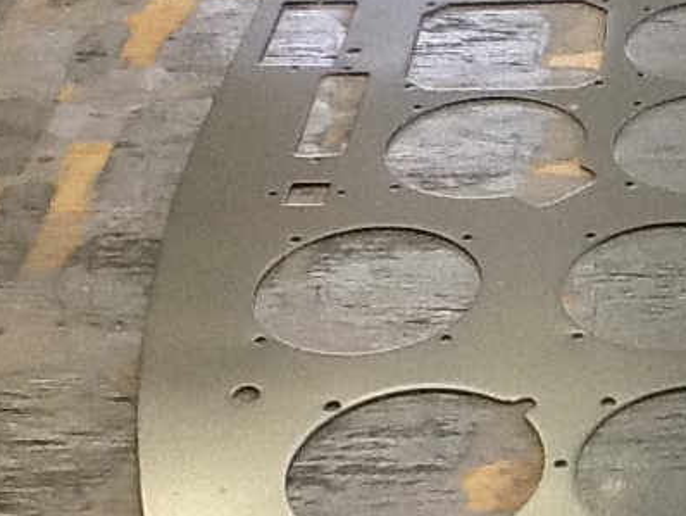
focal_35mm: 106
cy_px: 254
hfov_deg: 17.9
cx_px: 762
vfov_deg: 14.0
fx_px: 2102
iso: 160
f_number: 2.4
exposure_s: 1/30
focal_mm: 2.03
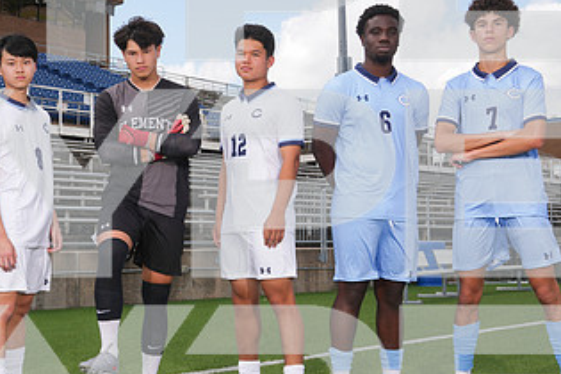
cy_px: 184
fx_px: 919
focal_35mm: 59
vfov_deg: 23.0
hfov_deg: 33.4
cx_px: 157
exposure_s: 1/200
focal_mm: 32
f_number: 8
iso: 80
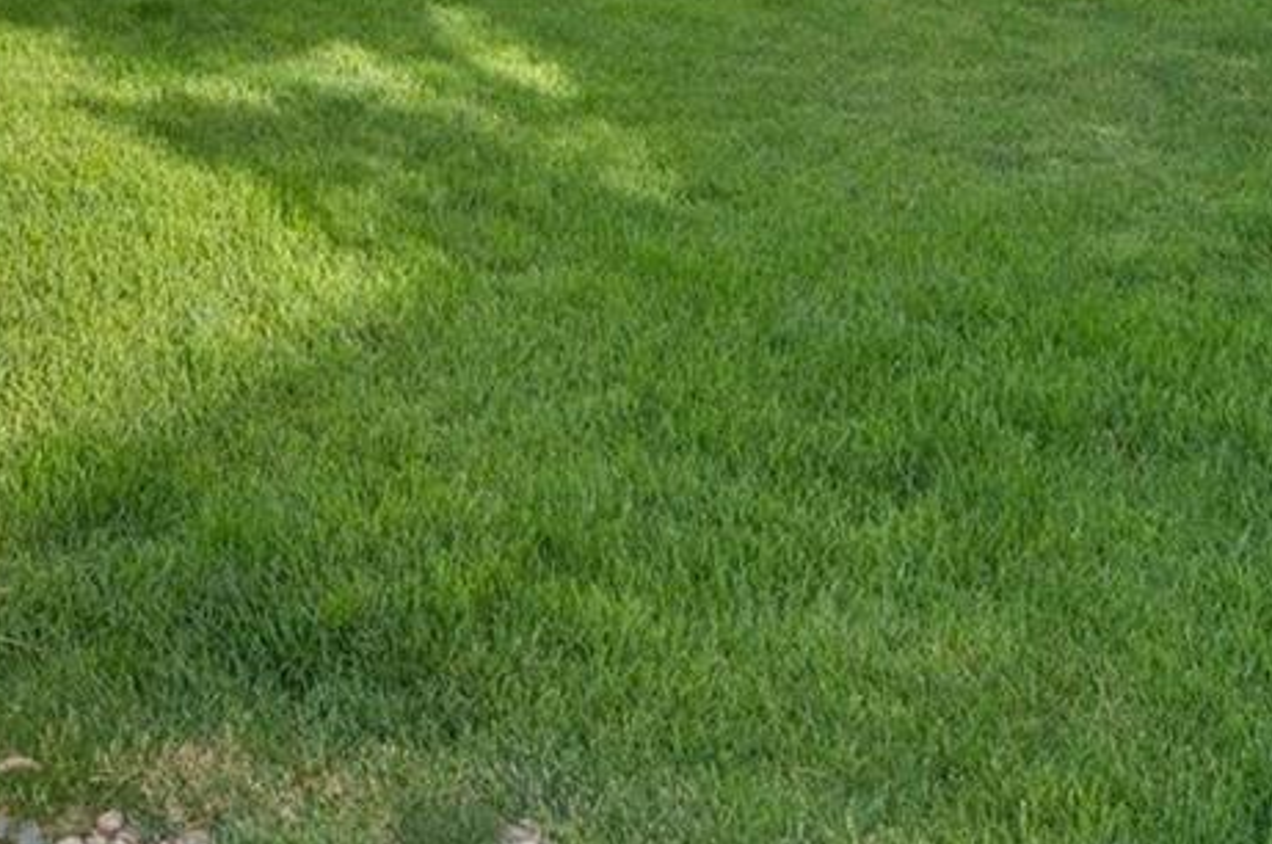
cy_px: -597
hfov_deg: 33.5
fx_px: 2082
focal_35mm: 59
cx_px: 361
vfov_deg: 18.7
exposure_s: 1/40
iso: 400
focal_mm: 17
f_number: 9
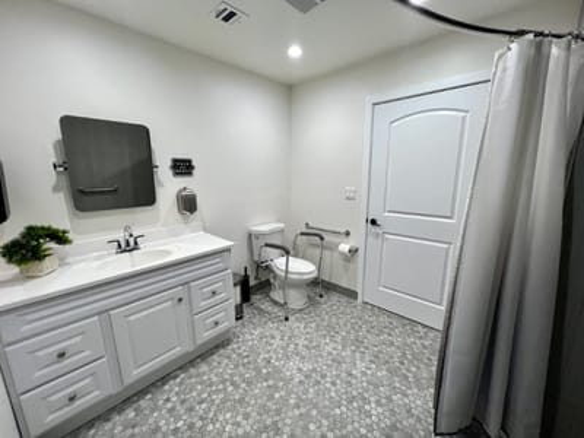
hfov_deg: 106.2
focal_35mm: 13
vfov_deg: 89.9
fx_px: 219
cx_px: 292
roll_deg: +1.0
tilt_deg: -10.7
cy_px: 219
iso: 160
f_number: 1.8
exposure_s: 1/120
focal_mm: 1.57
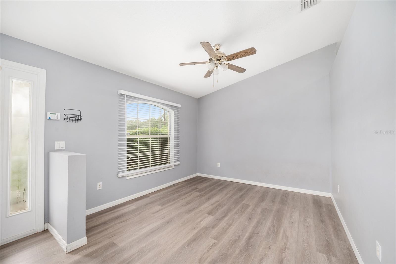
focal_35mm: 14
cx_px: 198
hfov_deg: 104.3
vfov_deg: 81.2
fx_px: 154
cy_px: 132
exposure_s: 1/5
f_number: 7.1
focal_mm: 14
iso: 400
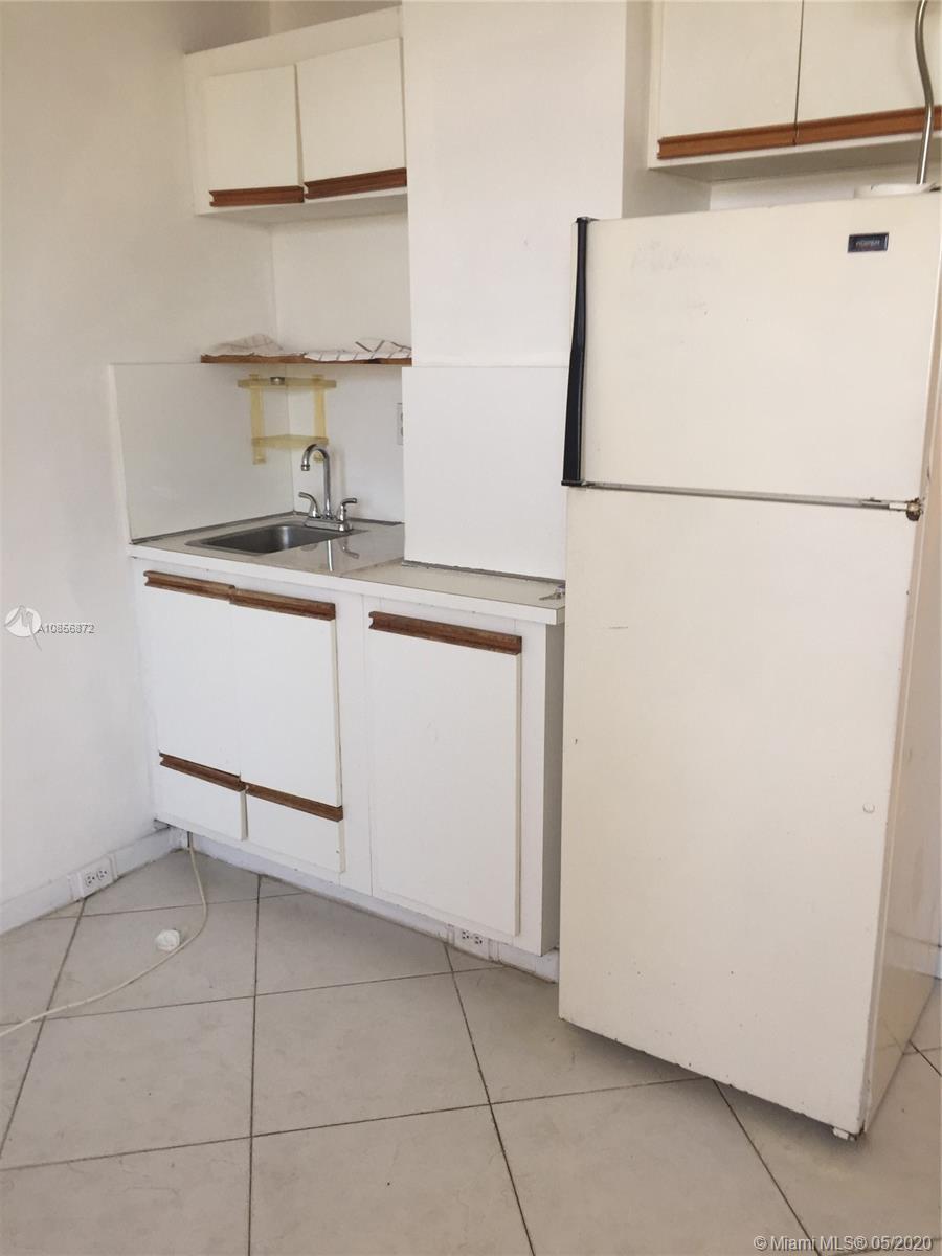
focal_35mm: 29
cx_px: 471
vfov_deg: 61.7
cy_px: 628
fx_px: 1052
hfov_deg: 48.2
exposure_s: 1/30
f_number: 2.2
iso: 50
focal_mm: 4.15
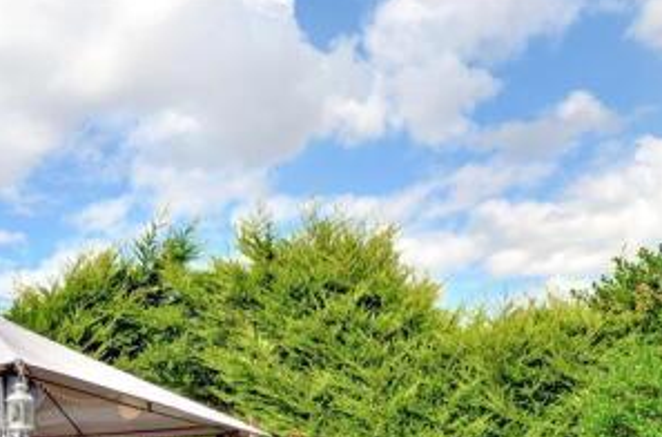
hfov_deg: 40.3
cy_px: 473
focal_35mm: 43
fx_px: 790
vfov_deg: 28.3
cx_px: 11
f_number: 10
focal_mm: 13
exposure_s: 1/200
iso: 100
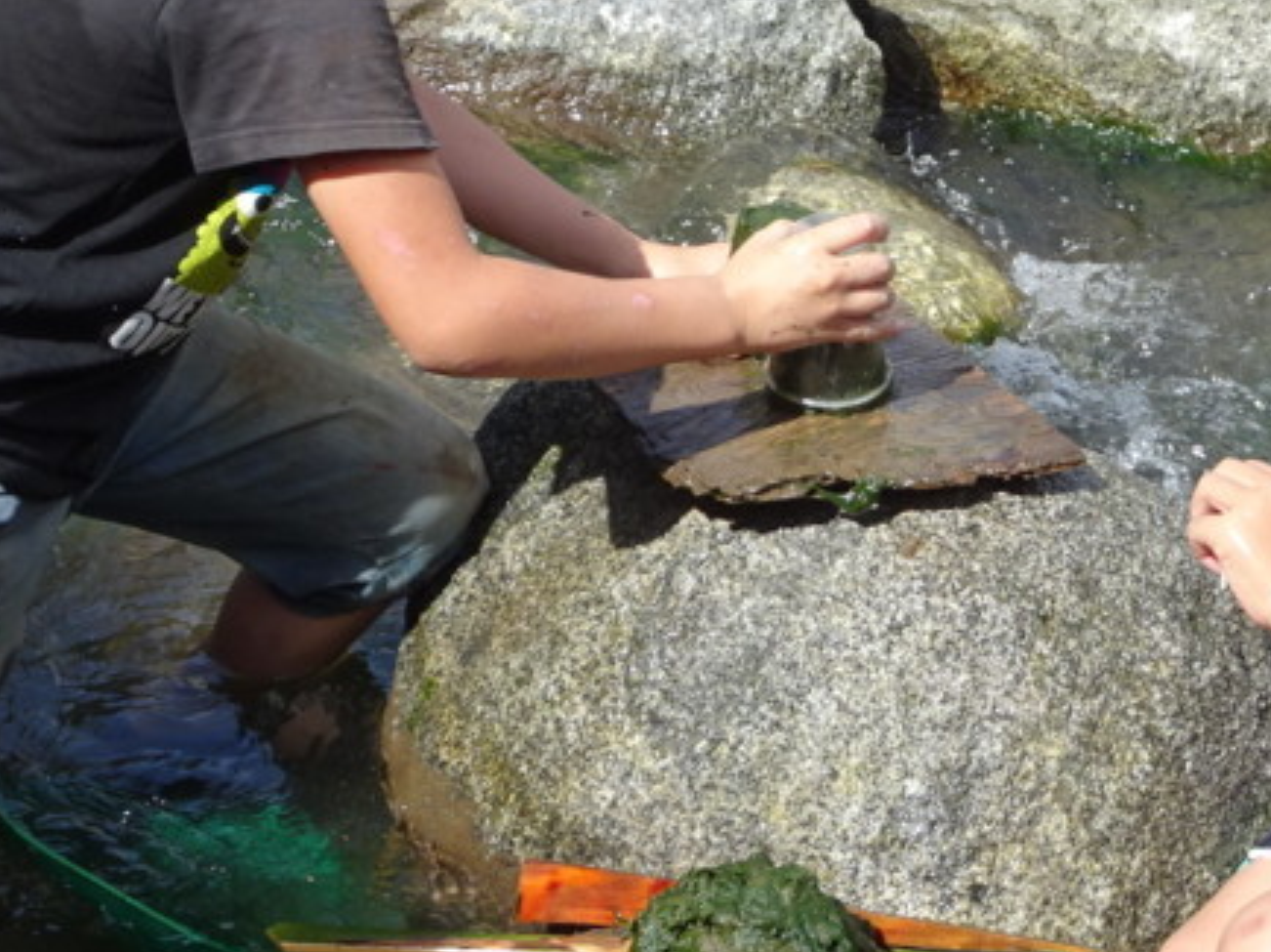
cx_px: 914
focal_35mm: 85
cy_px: 302
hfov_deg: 22.9
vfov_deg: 17.3
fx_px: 3119
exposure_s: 1/400
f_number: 4
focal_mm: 6.17
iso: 80
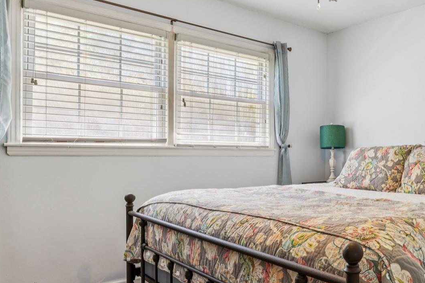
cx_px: 356
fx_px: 380
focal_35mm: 32
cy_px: 154
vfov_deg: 40.9
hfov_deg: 53.4
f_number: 13
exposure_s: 1/1.25
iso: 100
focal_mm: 16.6
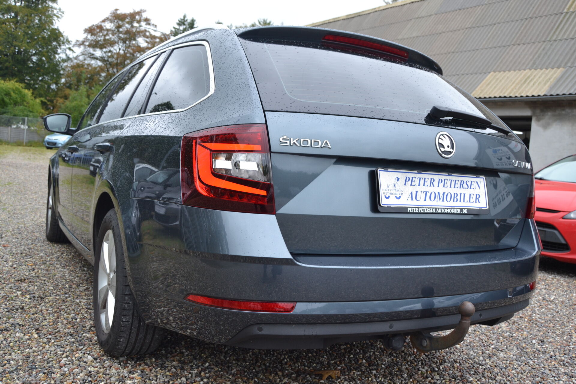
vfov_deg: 40.0
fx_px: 528
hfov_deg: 57.2
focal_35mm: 33
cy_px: 192
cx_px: 288
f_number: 5.6
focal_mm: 22
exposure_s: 1/125
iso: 160
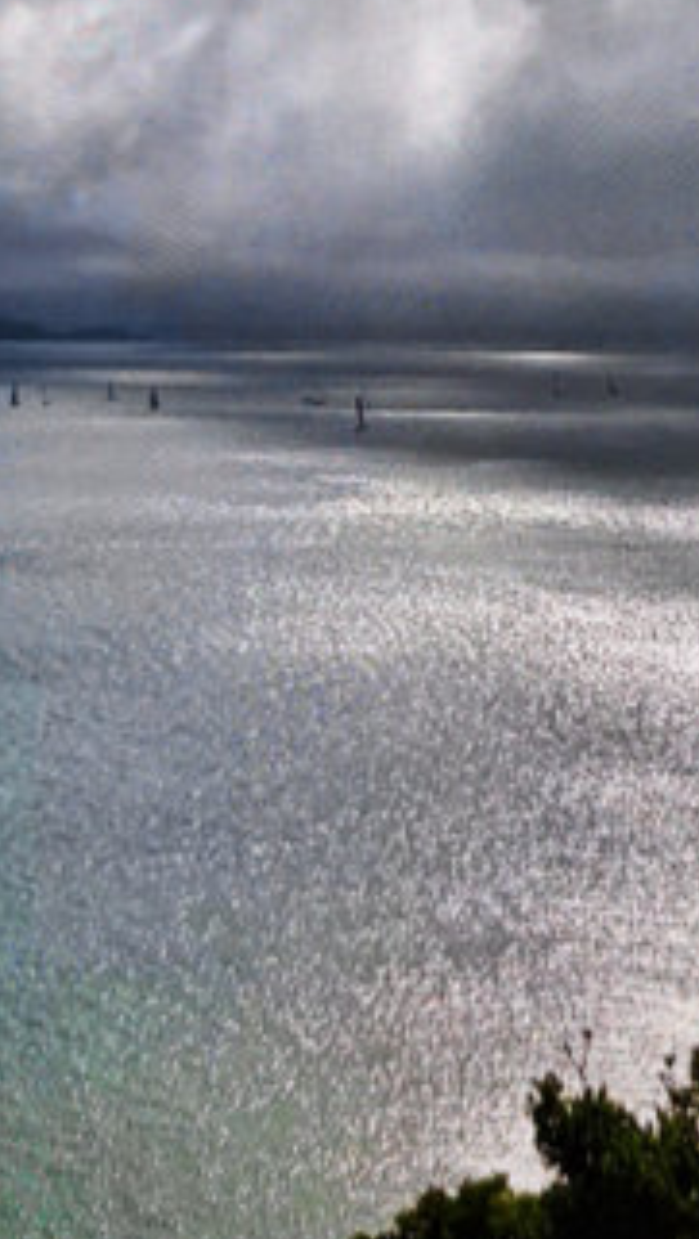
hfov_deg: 30.2
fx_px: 1250
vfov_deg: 51.0
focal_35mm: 38
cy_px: 345
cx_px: 599
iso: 50
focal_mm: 5.2
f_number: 1.8
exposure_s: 1/120
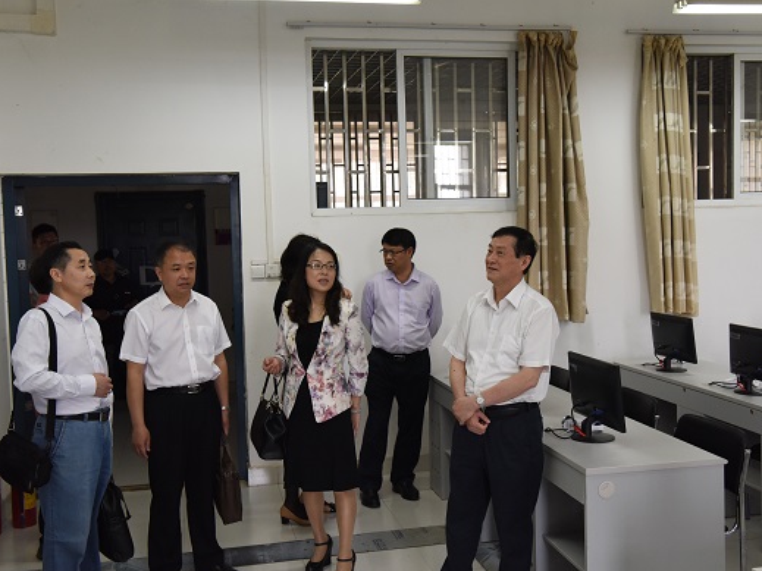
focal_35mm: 40
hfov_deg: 46.8
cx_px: 392
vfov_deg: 35.9
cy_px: 292
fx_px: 880
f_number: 6.3
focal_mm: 36
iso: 2500
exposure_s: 1/160
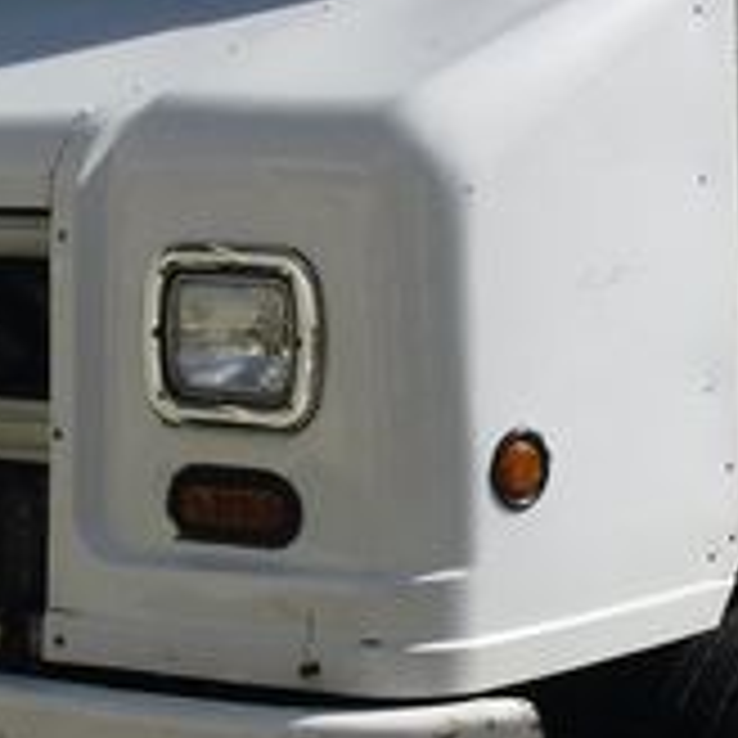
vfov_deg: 14.0
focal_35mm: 124
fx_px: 2991
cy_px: 212
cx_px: 540
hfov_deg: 14.0
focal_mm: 6.3
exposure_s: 1/320
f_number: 7.8
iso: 80
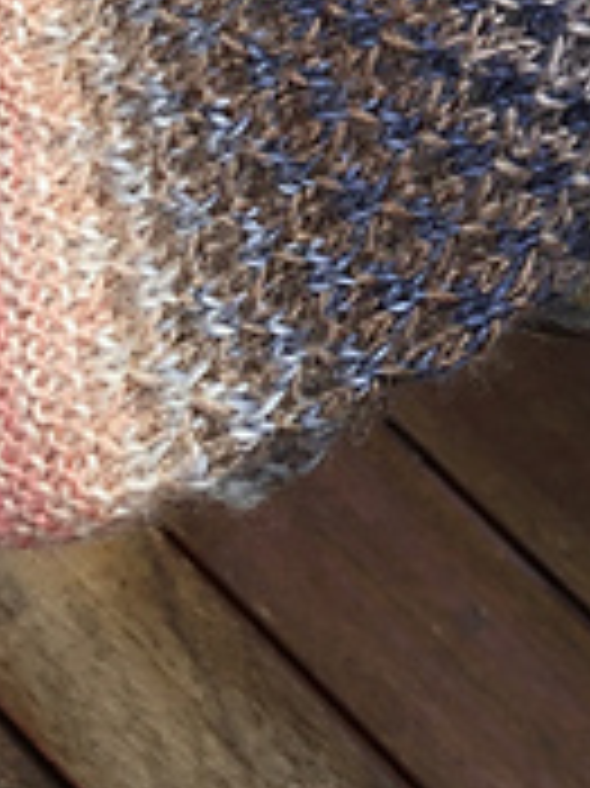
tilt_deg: -65.9
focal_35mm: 106
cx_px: 892
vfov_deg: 17.3
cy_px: -279
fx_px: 2412
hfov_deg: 13.2
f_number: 2.2
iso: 32
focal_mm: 4.15
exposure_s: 1/860
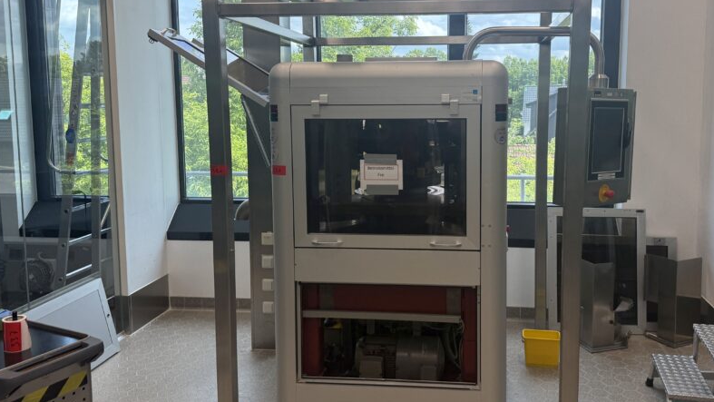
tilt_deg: -3.3
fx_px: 644
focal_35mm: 34
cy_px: 166
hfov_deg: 57.8
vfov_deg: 34.6
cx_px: 410
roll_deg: +0.2
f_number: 1.78
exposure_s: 1/281
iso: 100
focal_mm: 6.76
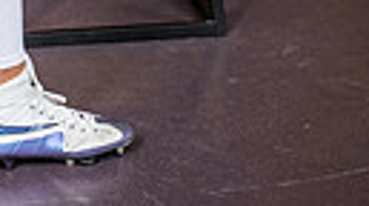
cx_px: -6
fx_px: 1572
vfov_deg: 6.9
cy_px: -363
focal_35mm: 161
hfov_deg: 13.2
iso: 800
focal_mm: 44
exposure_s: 1/250
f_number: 7.1
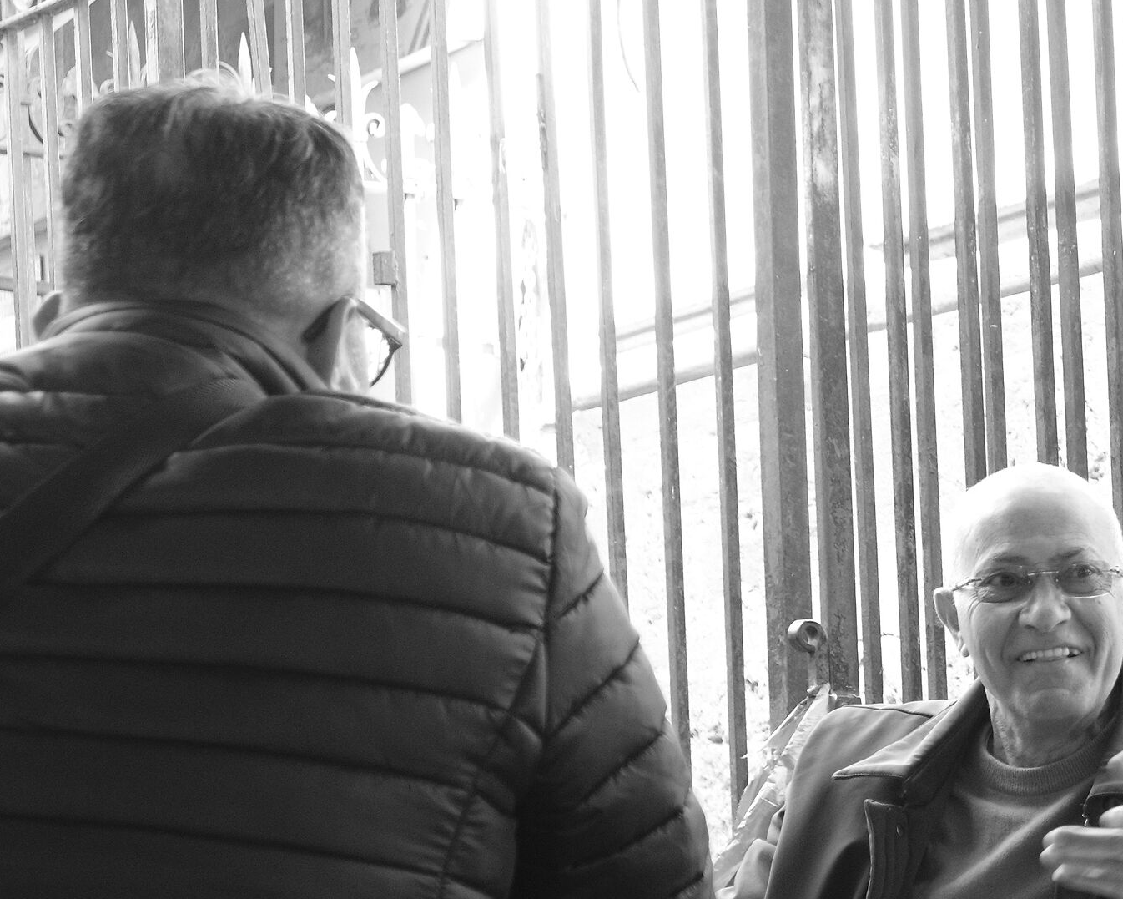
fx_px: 2726
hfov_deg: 22.8
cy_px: 632
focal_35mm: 82
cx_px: 962
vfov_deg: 18.6
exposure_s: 1/70
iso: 800
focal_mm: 32.9
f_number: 5
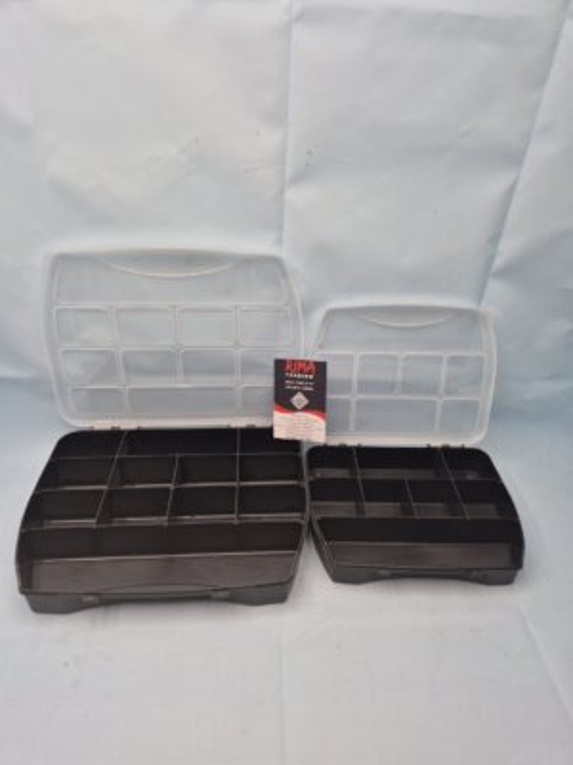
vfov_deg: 73.9
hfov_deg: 58.9
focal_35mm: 23
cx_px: 286
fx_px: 508
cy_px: 382
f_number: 1.8
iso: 32
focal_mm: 5.4
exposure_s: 1/66
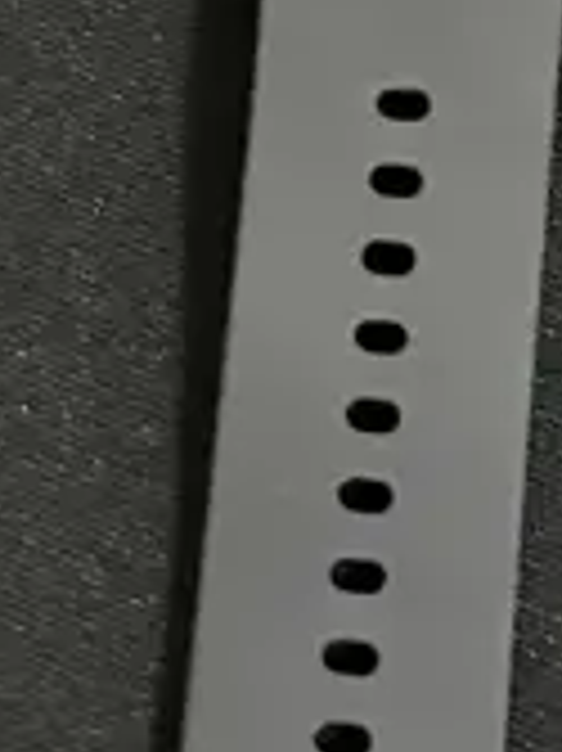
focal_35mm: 147
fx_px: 3186
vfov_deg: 13.2
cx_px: -49
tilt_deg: -66.9
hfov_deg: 10.0
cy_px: -36
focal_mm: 6.86
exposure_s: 1/33
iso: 800
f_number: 1.78
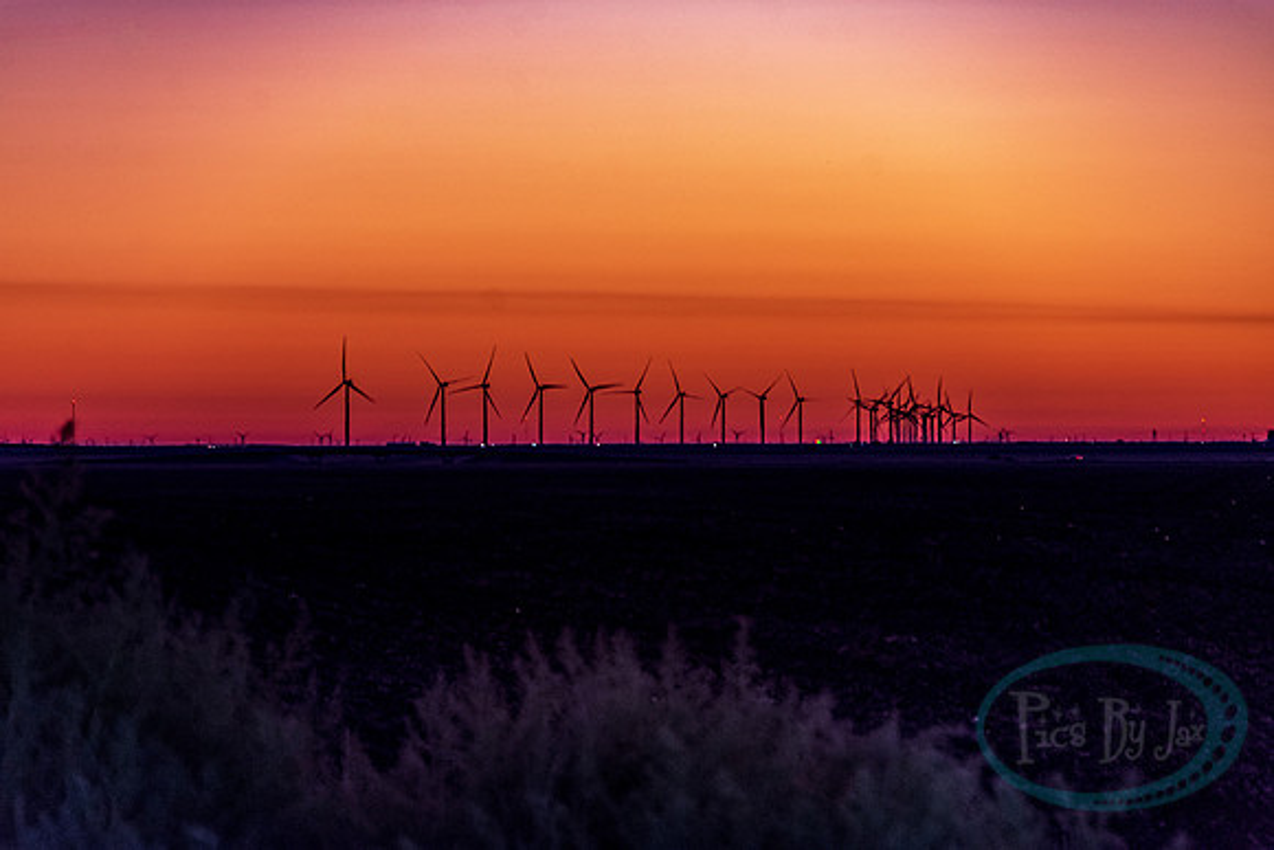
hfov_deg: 9.1
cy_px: 425
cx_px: 637
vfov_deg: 6.1
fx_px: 7964
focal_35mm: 225
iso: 800
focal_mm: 150
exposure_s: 1/20
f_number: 5.6
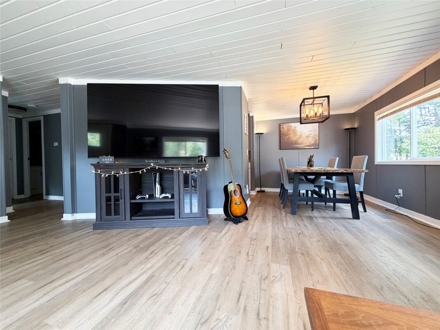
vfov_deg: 85.7
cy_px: 165
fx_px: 178
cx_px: 220
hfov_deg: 102.1
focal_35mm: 14
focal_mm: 2.22
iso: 160
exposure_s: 1/60
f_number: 2.2
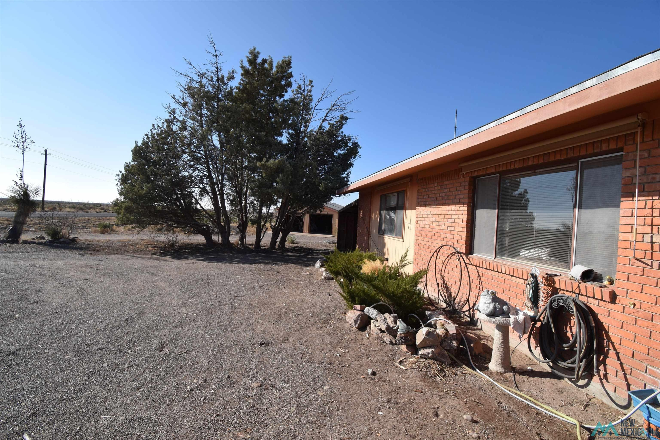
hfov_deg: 100.4
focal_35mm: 15
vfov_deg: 77.3
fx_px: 275
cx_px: 330
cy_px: 220
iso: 200
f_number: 9
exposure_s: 1/320
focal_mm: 10
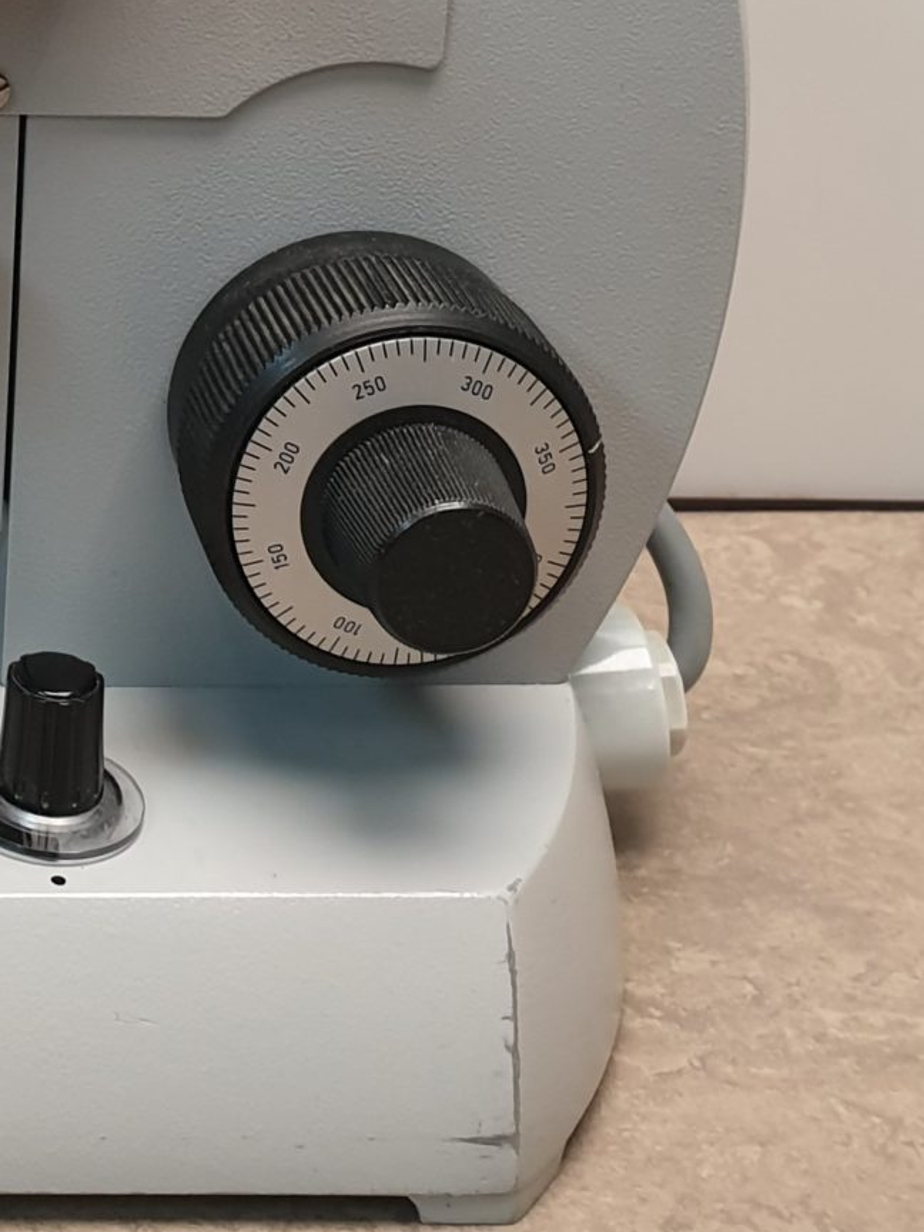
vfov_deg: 22.4
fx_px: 2740
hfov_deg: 17.7
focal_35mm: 77
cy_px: -418
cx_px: -342
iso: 100
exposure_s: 1/50
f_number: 2.4
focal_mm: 4.3
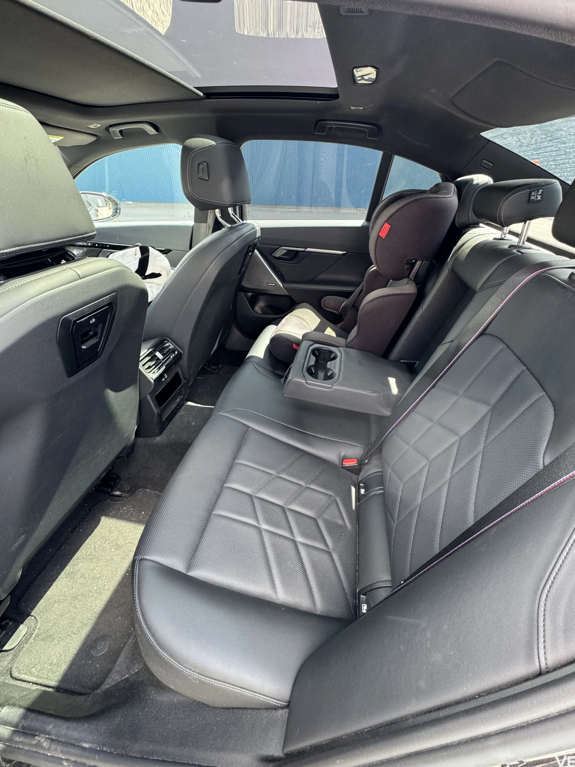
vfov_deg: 98.1
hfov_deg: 81.7
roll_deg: -0.5
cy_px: 360
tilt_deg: -31.0
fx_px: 332
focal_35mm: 15
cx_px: 305
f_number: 2.2
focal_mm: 2.22
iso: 200
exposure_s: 1/99
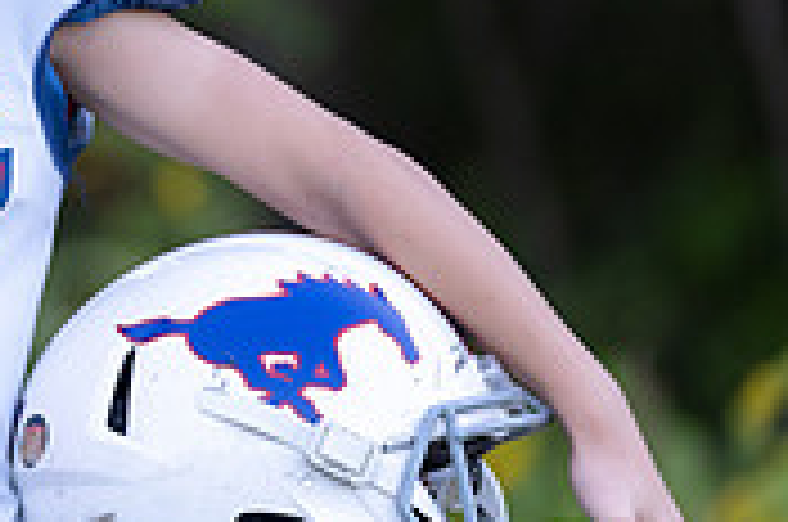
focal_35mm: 485
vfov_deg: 2.8
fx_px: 10597
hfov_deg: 4.2
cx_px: -230
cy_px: 92
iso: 400
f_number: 2.8
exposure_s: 1/320
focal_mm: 146
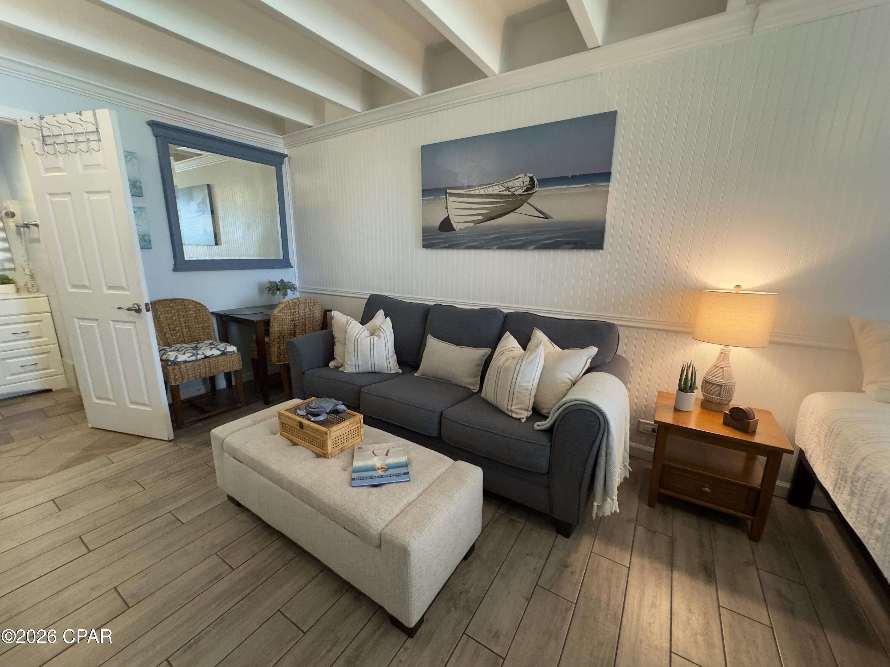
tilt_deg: -13.3
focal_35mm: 14
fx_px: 360
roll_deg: -0.1
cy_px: 334
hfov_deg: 102.1
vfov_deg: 85.7
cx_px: 445
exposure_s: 1/60
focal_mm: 2.22
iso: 400
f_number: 2.2
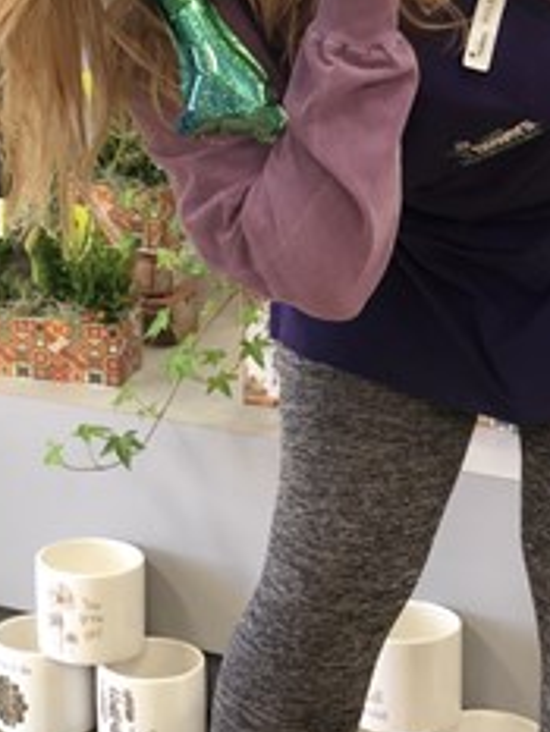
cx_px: -41
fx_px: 2836
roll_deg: +1.8
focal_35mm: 134
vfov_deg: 14.5
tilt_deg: -9.8
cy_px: 31
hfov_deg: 10.9
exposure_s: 1/30
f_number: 2.4
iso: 100
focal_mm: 6
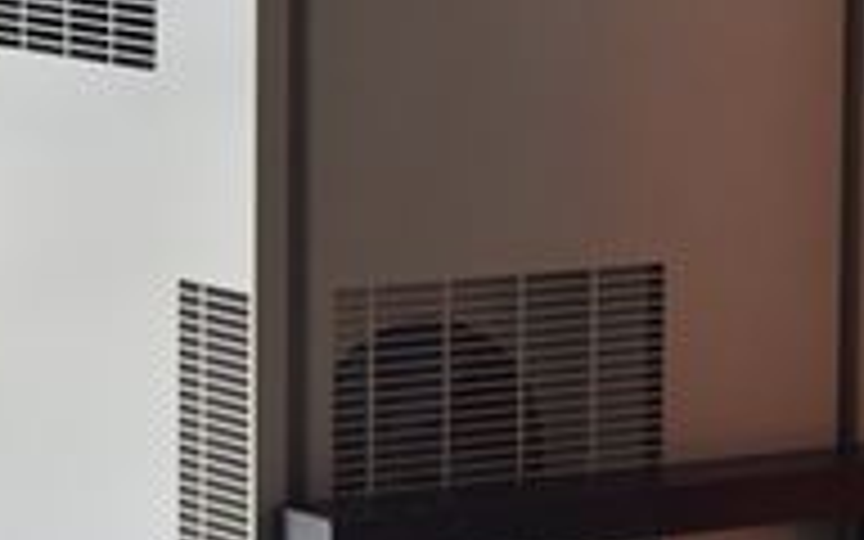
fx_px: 5165
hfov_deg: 9.6
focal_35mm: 219
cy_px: 486
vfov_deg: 6.0
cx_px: 554
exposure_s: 1/160
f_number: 6.3
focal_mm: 55
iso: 1250
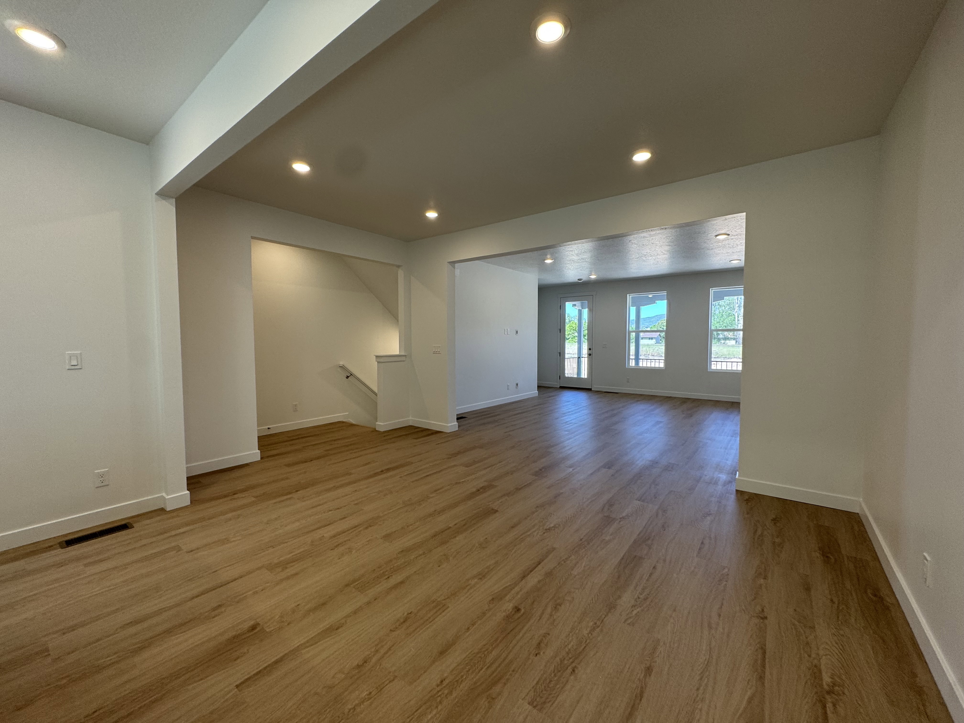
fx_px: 390
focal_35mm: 14
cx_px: 482
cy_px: 362
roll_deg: -0.3
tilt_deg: -3.6
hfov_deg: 102.1
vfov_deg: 85.7
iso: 64
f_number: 2.2
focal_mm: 2.22
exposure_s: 1/120
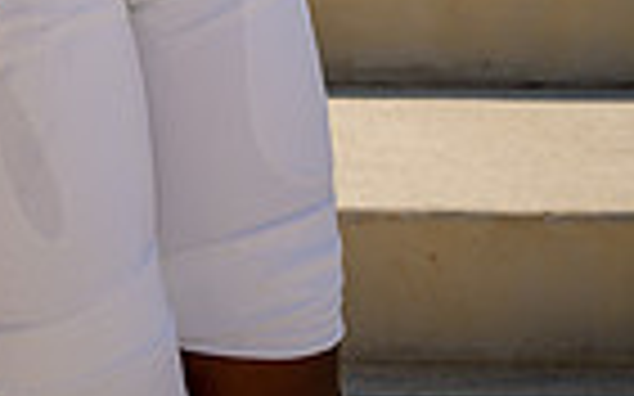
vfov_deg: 9.7
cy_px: -594
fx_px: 2021
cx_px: 31
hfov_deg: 17.5
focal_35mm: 117
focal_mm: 36
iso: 100
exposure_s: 1/320
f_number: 7.1
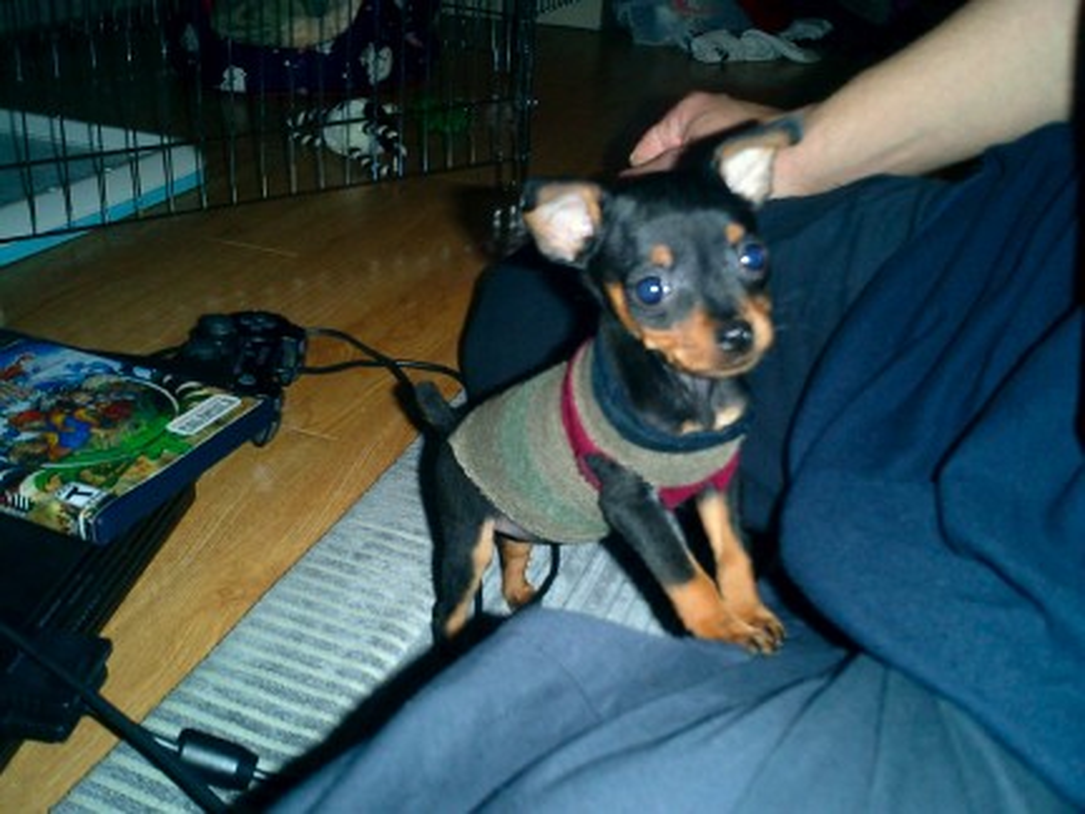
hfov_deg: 51.4
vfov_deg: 39.7
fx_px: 1128
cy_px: 407
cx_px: 542
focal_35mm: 36
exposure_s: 1/30
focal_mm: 7.5
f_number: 3.2
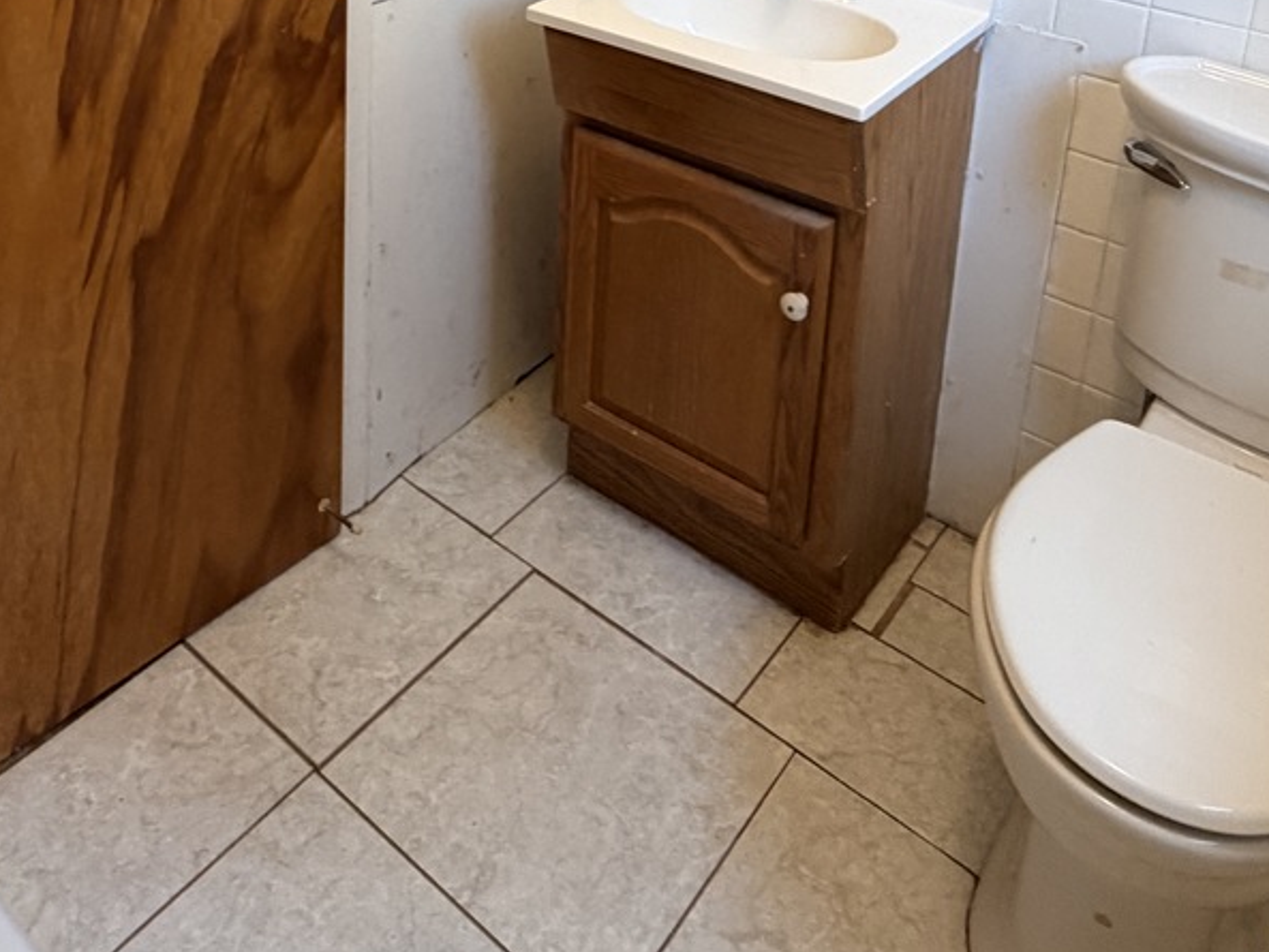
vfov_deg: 35.4
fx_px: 1247
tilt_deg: -14.0
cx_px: 490
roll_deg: -1.7
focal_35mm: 34
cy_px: -109
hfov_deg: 53.5
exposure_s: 1/60
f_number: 2.2
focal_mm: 2.22
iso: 200
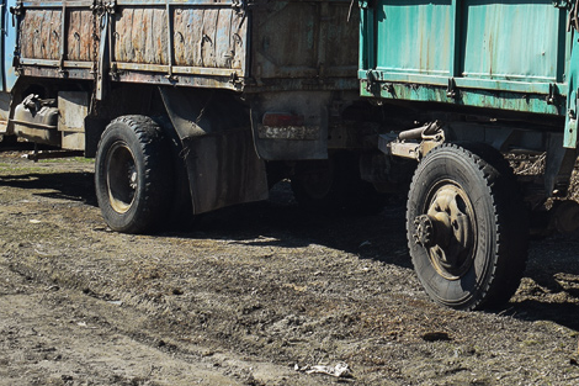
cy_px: -7
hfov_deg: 21.3
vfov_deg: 14.6
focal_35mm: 92
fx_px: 1479
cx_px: 594
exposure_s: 1/400
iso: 100
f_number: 5
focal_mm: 24
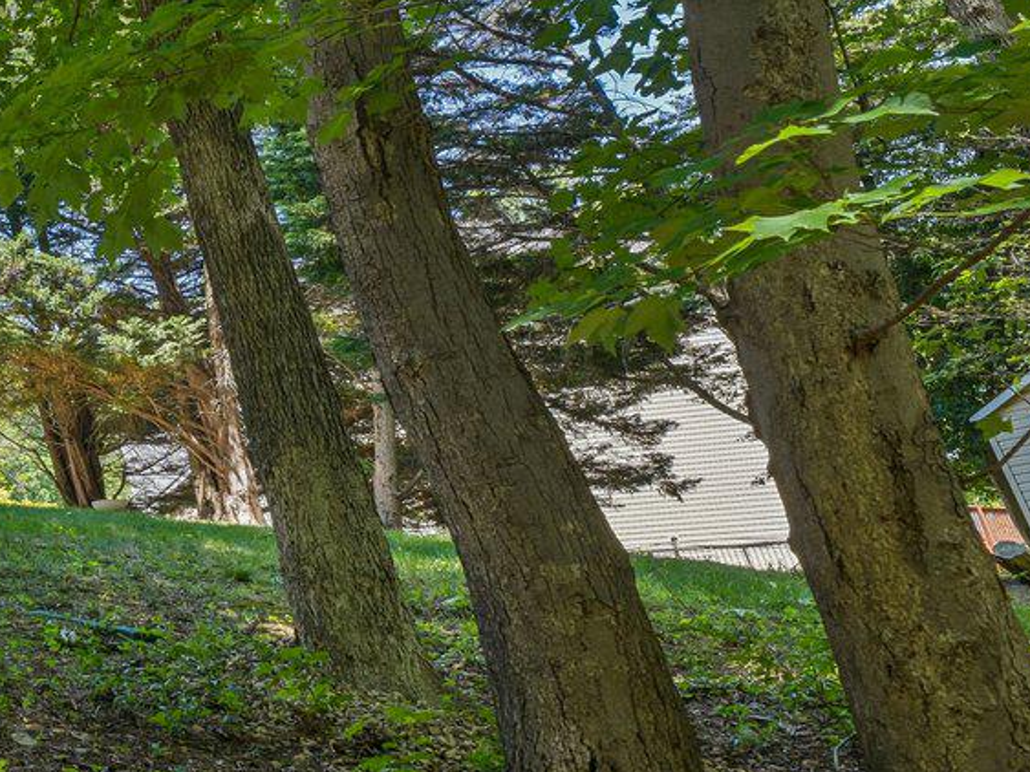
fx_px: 1458
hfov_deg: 22.4
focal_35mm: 49
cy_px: 134
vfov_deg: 28.9
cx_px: -820
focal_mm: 14
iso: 100
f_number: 8
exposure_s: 1/50
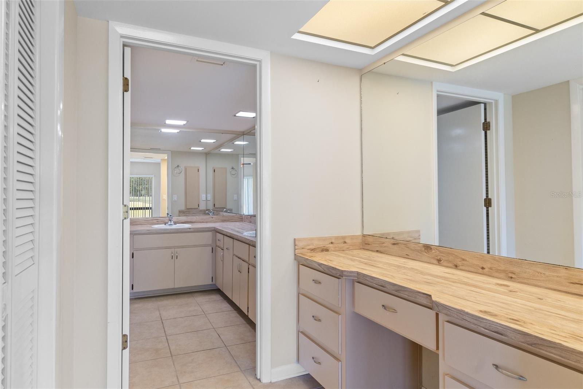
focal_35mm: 21
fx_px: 340
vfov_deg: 59.5
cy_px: 194
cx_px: 292
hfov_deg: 81.2
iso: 320
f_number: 8
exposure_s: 1
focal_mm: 14
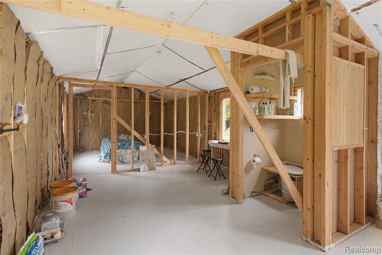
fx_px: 180
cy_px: 128
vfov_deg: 70.5
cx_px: 191
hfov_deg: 93.3
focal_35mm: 17
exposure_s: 1/8
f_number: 9
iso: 320
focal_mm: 17
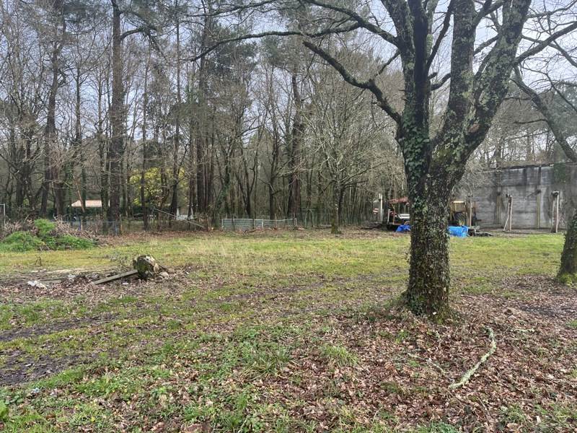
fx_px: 433
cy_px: 216
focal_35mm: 26
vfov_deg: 53.1
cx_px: 288
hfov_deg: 67.3
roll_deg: +0.7
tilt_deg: -2.6
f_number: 1.6
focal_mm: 5.1
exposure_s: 1/196
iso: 50
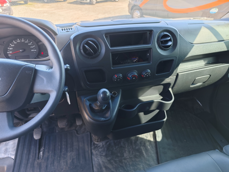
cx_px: 114
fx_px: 152
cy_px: 86
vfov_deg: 58.9
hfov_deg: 73.9
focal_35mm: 23
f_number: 2
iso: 400
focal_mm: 8.72
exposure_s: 1/60.1
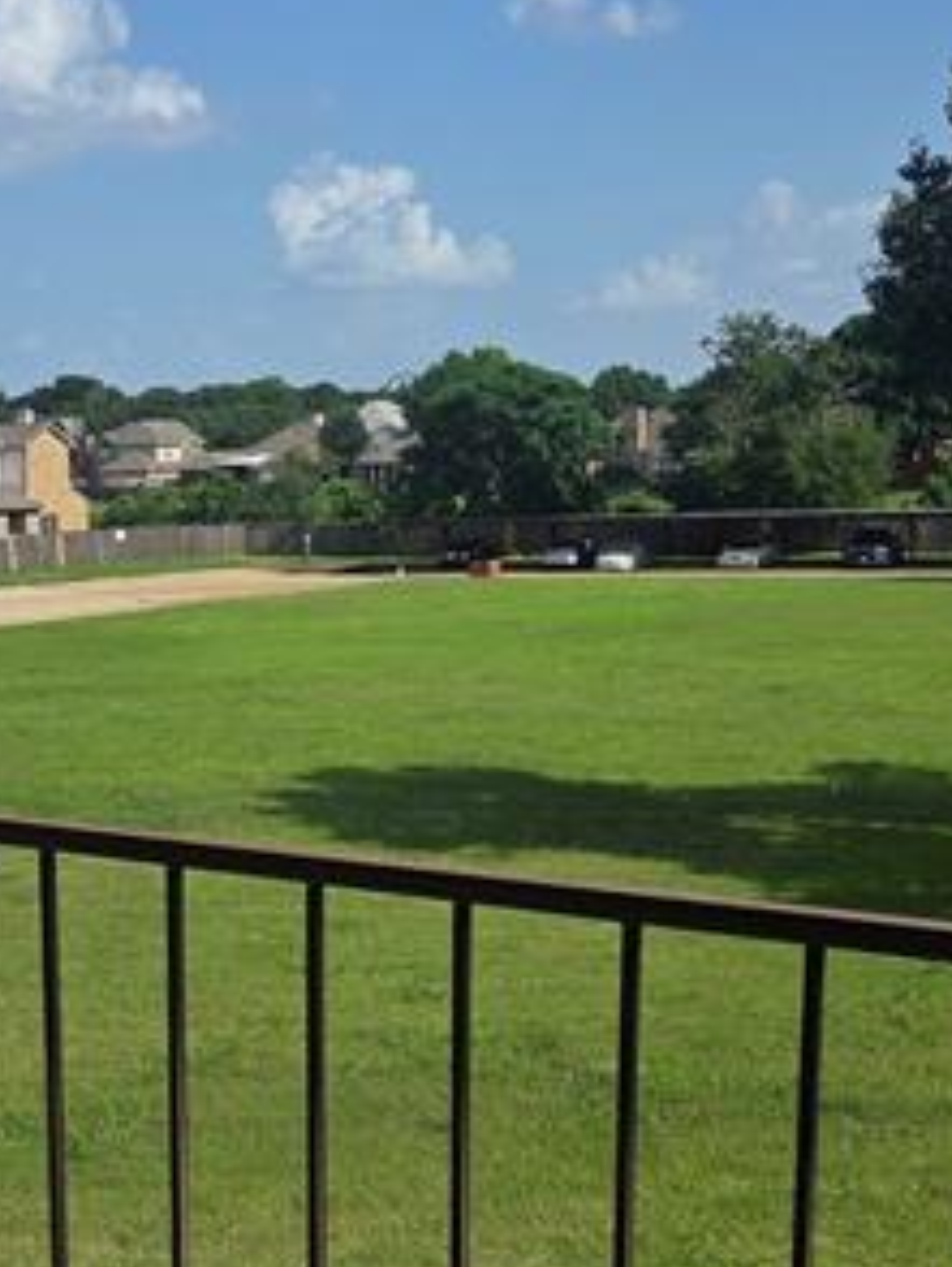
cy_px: 840
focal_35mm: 60
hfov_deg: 24.0
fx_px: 2197
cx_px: 172
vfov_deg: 31.9
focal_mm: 5.4
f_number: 1.8
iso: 80
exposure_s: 1/7075
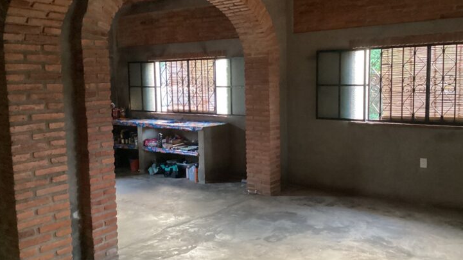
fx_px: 442
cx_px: 239
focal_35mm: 36
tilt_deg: -6.6
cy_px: 122
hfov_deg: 55.3
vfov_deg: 32.8
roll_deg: +0.9
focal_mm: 3.3
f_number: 2.4
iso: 800
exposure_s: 1/30
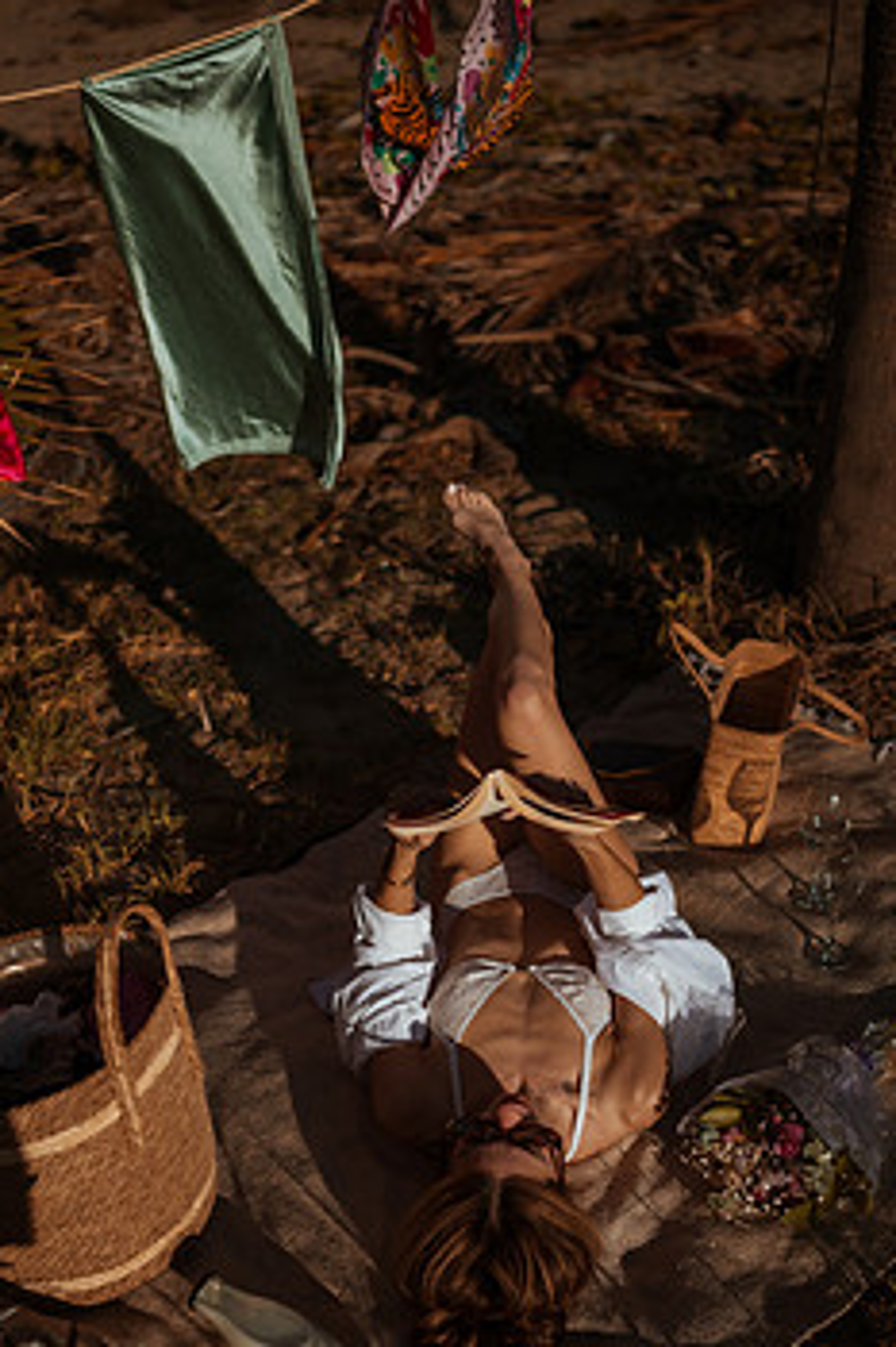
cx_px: 438
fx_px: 1682
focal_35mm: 45
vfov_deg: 43.5
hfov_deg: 29.8
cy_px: 766
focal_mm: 35
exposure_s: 1/5000
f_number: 1.8
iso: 50
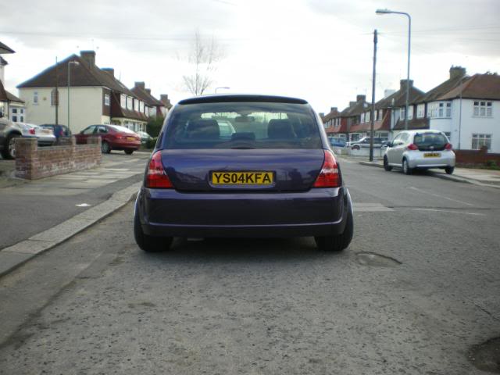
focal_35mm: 36
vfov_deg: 39.7
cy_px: 188
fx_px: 520
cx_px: 250
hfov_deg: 51.4
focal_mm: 6.3
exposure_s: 1/125
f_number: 3.1
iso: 50
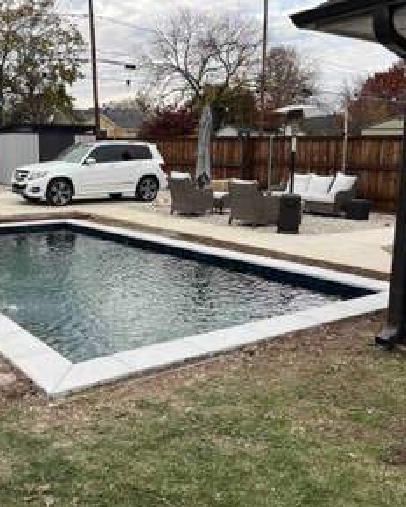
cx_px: 114
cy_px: 248
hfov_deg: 41.3
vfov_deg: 51.5
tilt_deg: -9.5
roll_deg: +0.4
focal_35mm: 35
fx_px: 526
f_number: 1.6
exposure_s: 1/537
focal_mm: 5.1
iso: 50
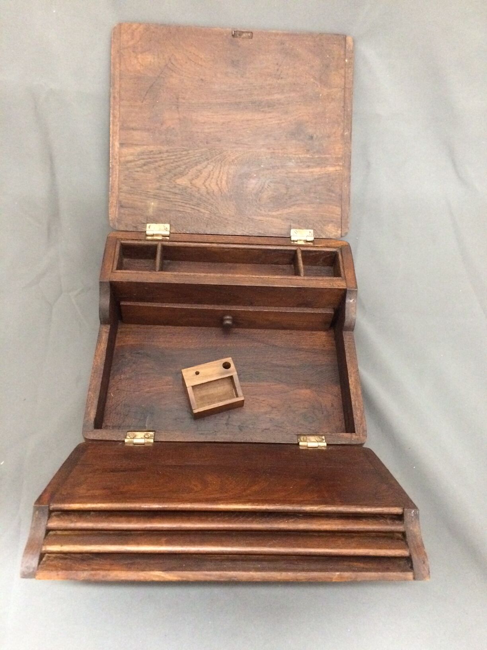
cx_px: 244
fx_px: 544
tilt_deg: -54.7
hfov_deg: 48.2
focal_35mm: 29
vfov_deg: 61.7
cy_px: 325
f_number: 2.2
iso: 500
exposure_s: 1/17
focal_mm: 4.15
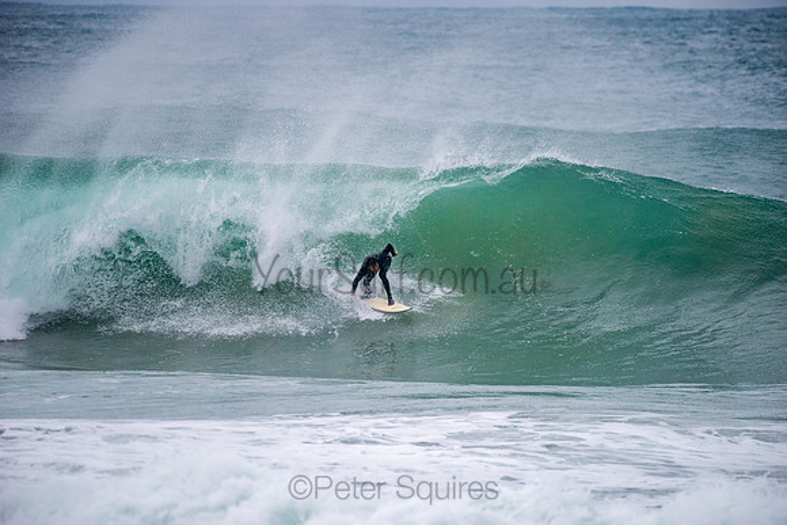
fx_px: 10933
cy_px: 262
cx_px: 394
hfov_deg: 4.1
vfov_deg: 2.8
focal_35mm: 500
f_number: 5.6
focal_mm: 500
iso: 800
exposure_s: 1/1250
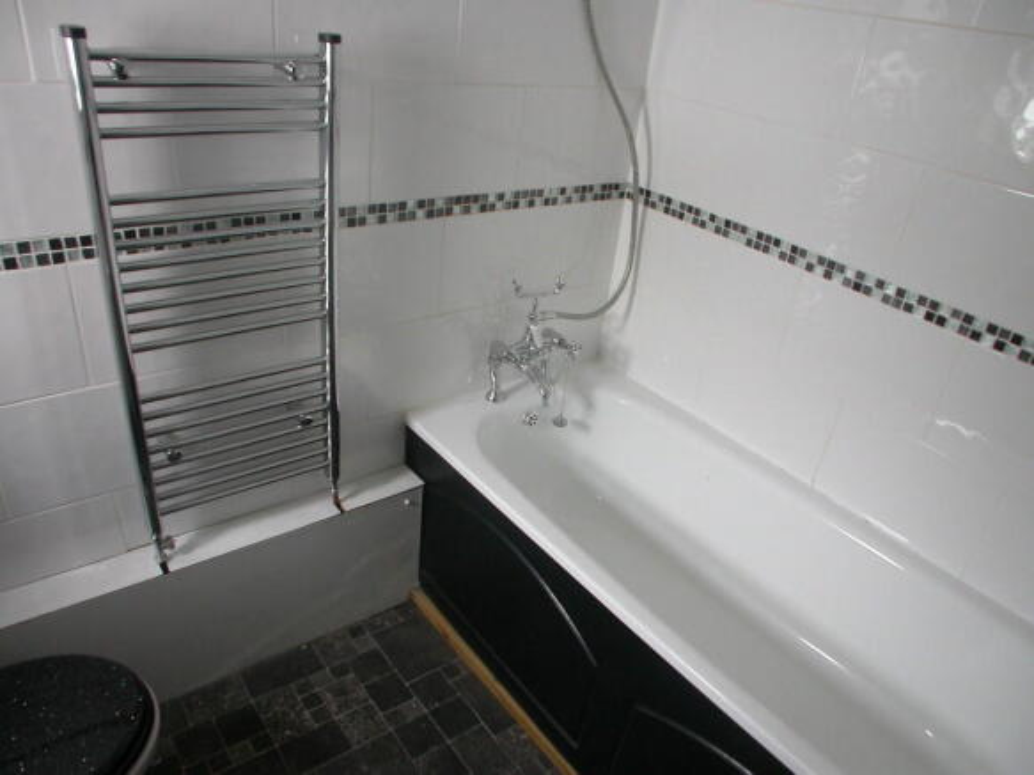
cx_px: 517
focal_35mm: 38
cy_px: 388
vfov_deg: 37.7
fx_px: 1135
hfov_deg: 49.0
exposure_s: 1/7.2
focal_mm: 7.85
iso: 100
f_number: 2.6
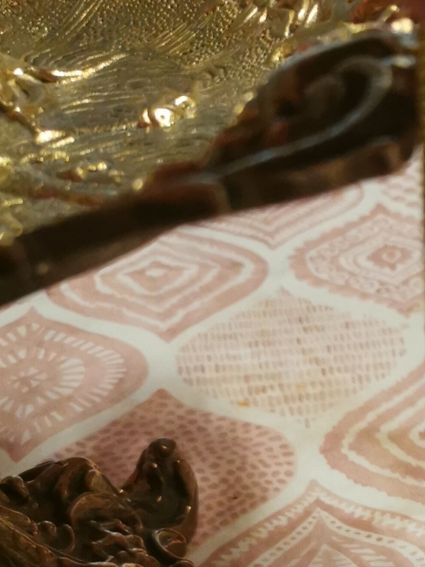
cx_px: 579
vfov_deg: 23.4
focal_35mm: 75
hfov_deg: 18.1
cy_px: 713
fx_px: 1228
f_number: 1.8
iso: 320
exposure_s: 1/50
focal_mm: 5.58
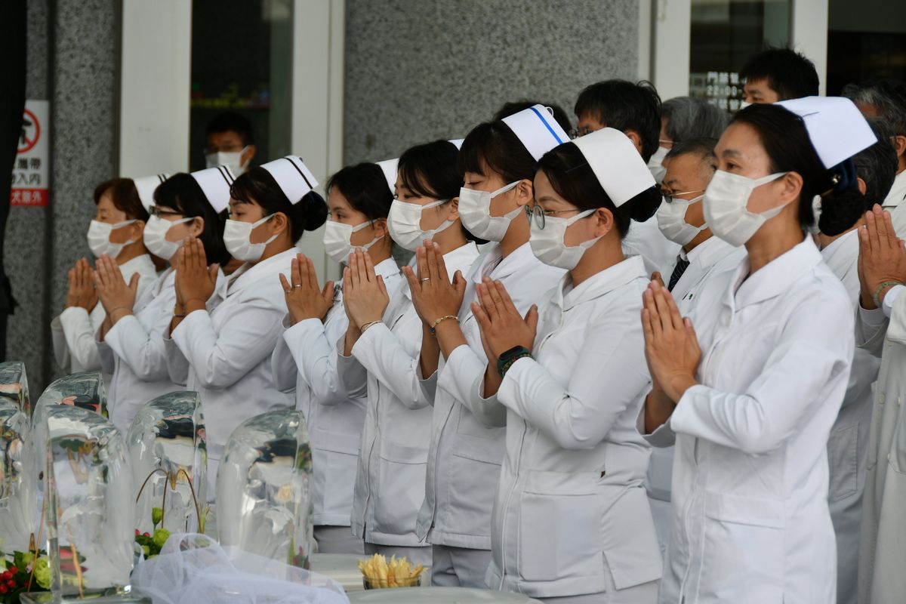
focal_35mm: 158
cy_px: 302
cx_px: 453
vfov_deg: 8.7
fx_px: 3963
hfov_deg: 13.0
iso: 200
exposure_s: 1/200
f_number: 7.1
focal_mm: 105
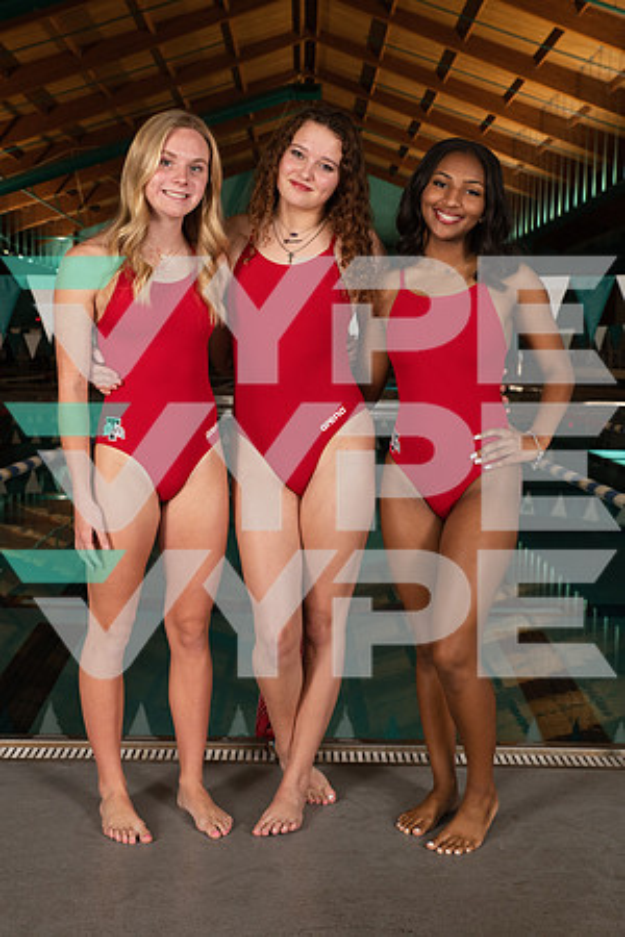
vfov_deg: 42.7
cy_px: 468
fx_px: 1198
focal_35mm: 46
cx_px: 312
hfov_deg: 29.2
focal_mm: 46
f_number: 7.1
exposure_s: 1/250
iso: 800
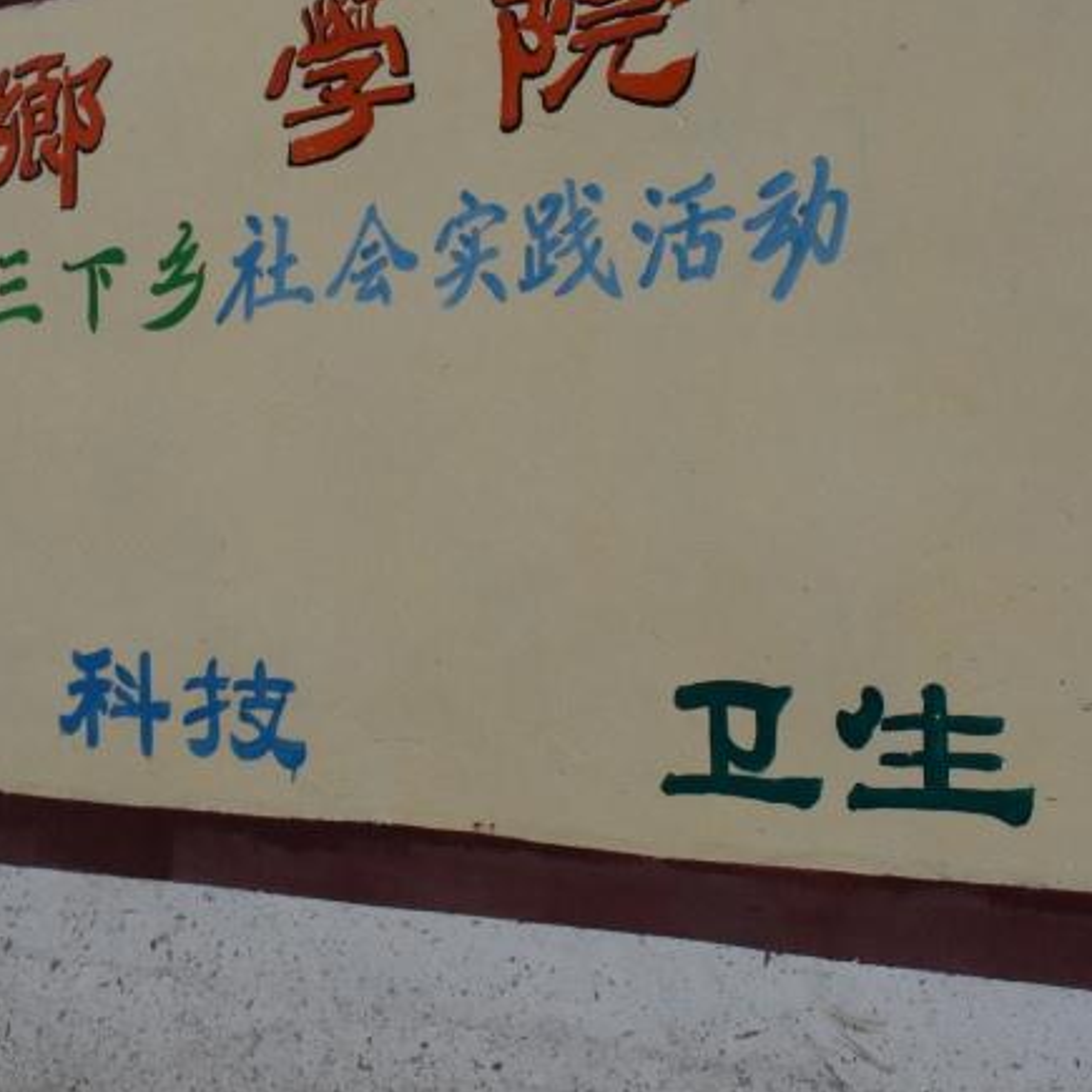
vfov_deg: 19.3
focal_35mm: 90
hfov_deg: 19.3
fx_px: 3212
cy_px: 528
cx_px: 495
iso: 3200
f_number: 11
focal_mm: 30
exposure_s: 1/500
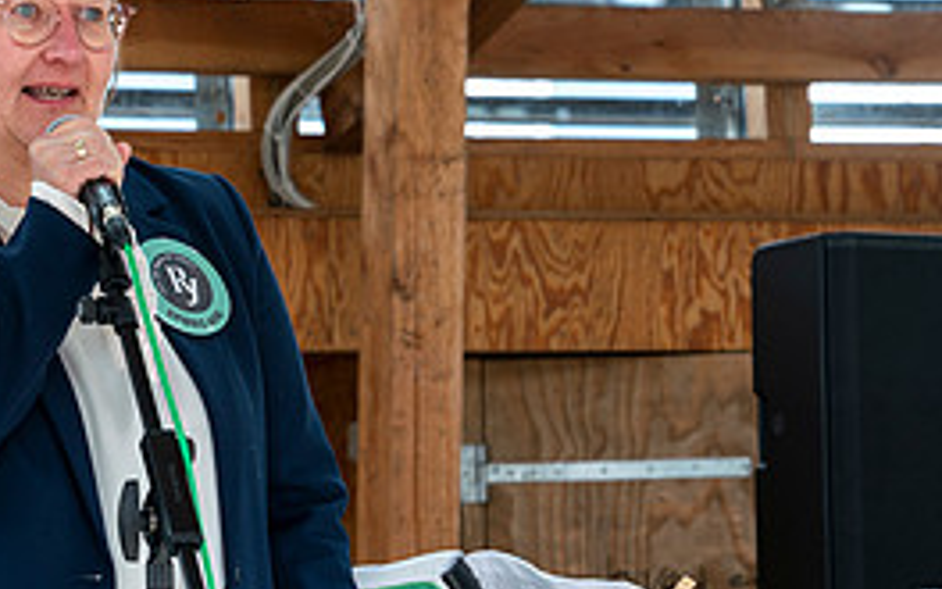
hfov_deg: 13.2
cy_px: 398
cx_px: 128
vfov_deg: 8.3
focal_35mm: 157
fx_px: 4031
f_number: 5
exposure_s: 1/50
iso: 400
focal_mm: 70
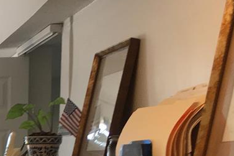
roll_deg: +0.5
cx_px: -170
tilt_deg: -5.1
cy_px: 268
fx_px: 832
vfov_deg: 10.2
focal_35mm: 128
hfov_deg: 14.4
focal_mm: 4.15
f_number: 2.2
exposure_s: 1/60
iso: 32
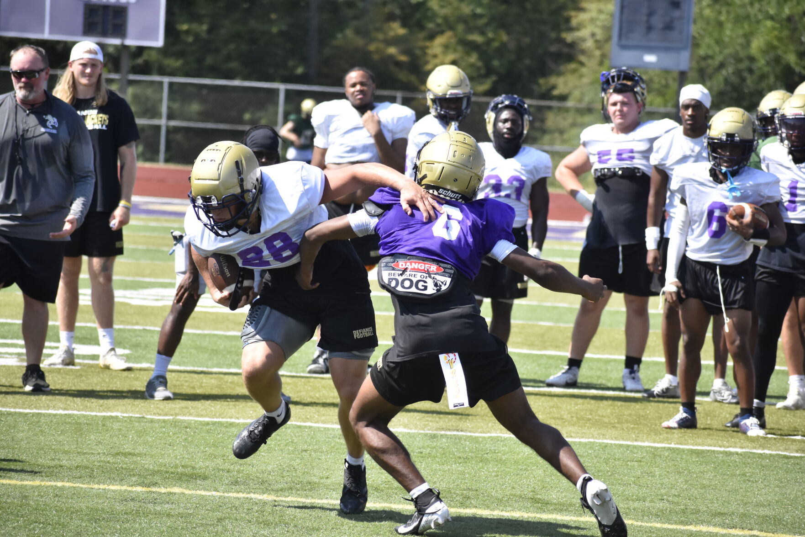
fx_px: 4527
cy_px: 268
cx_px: 402
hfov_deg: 10.2
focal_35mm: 202
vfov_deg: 6.8
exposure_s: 1/3200
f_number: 7.1
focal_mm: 135
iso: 800
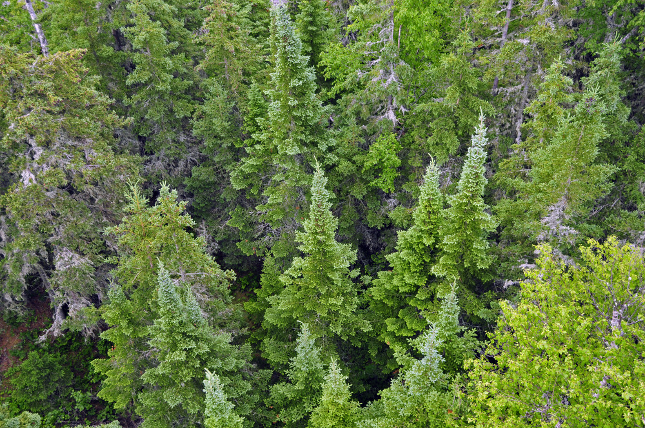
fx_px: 725
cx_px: 322
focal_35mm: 40
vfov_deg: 32.9
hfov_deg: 48.0
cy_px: 214
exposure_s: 1/125
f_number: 4
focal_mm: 27
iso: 320
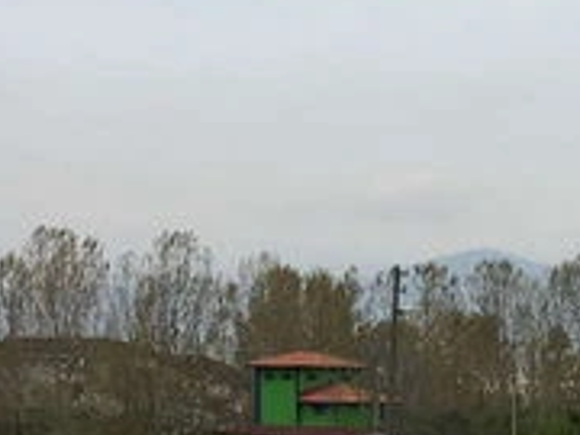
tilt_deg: -8.1
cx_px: 767
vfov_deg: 8.7
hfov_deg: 11.8
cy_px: 864
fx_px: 2714
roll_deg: -1.5
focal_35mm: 162
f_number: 2.2
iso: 25
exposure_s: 1/2331
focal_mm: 4.15
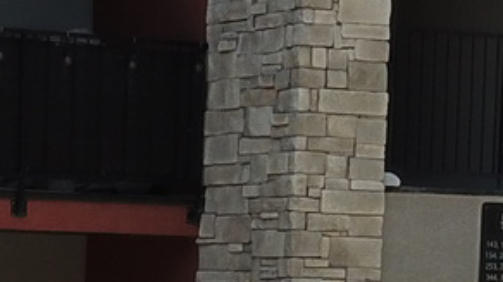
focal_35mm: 199
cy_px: 657
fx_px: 2653
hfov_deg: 10.7
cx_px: 17
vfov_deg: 5.9
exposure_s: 1/1188
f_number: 2.2
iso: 100
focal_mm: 4.73
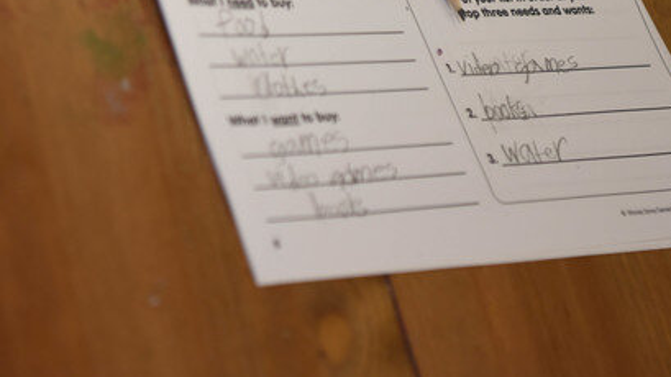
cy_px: -12
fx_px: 2491
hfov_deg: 15.3
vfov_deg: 8.6
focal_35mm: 140
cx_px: 167
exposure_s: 1/200
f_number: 2.8
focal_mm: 70
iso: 1000
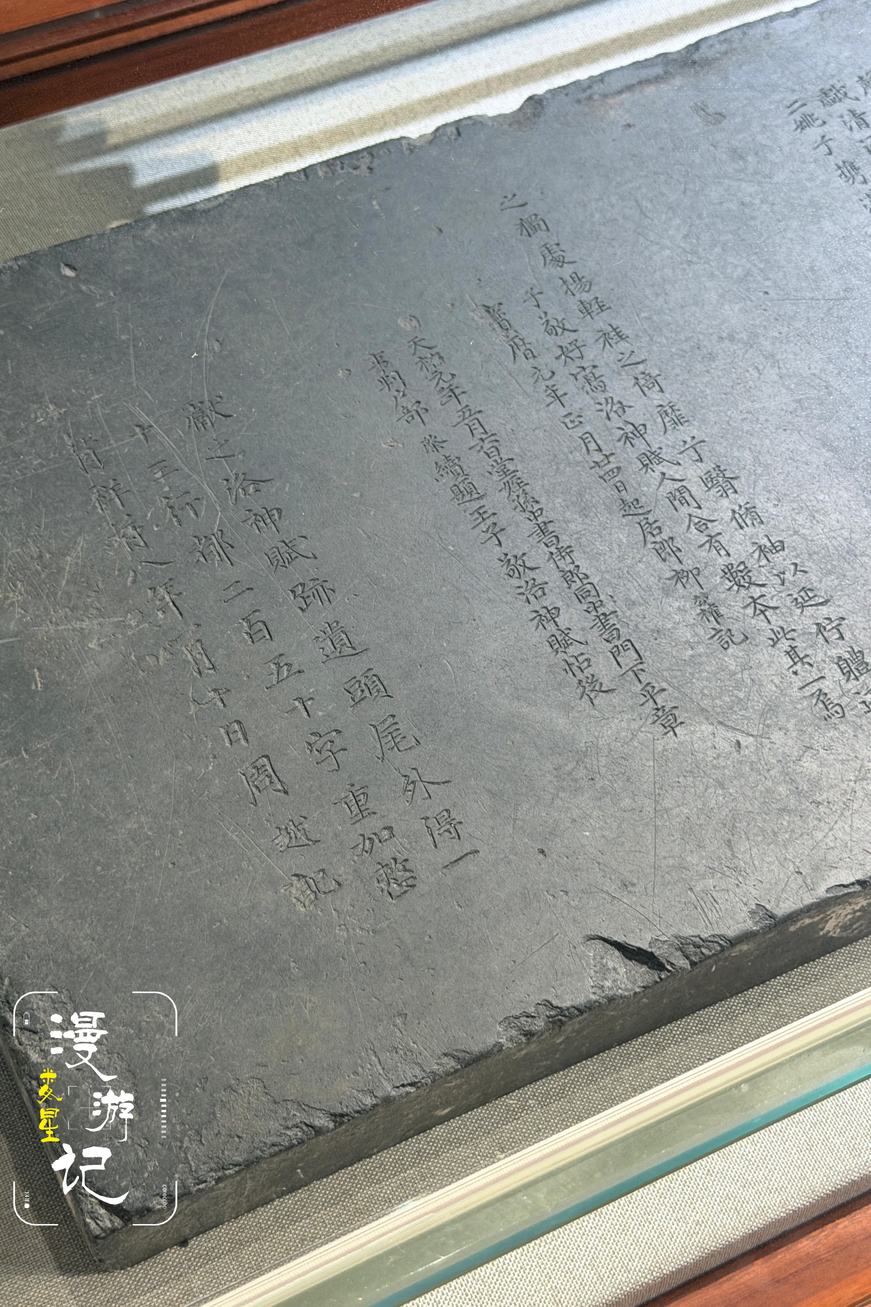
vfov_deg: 41.1
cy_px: 654
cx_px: 436
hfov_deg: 28.1
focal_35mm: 48
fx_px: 1742
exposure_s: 1/125
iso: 500
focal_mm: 48
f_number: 22
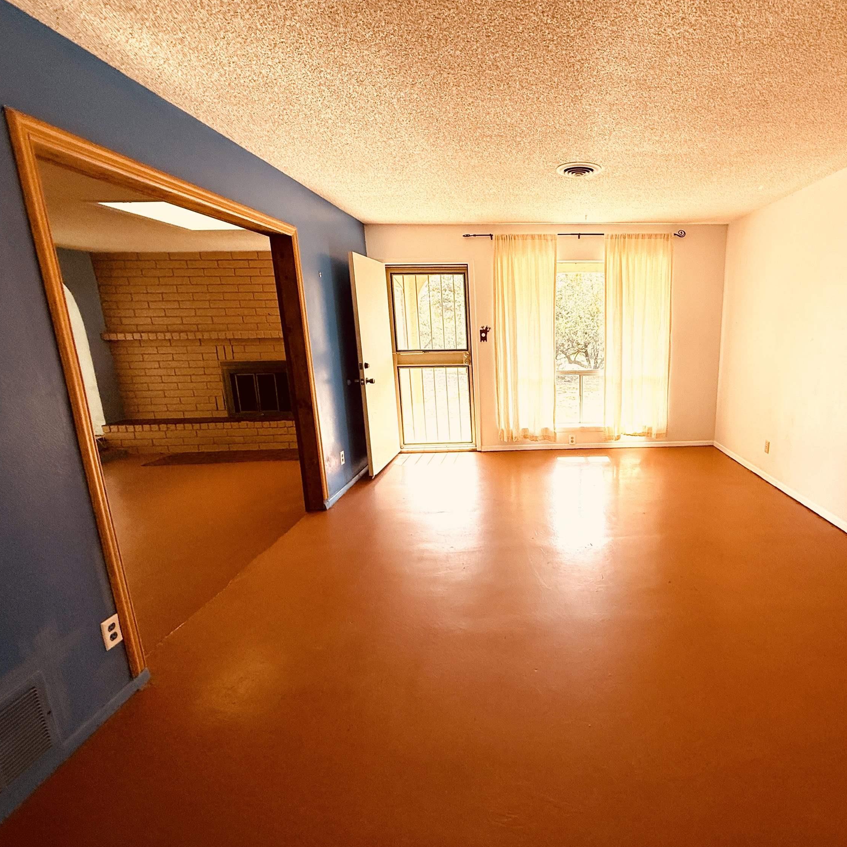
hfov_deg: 81.6
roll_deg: +0.2
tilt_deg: -10.9
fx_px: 471
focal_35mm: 17
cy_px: 421
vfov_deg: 84.0
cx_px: 553
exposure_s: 1/251
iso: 64
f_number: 2.2
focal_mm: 2.22
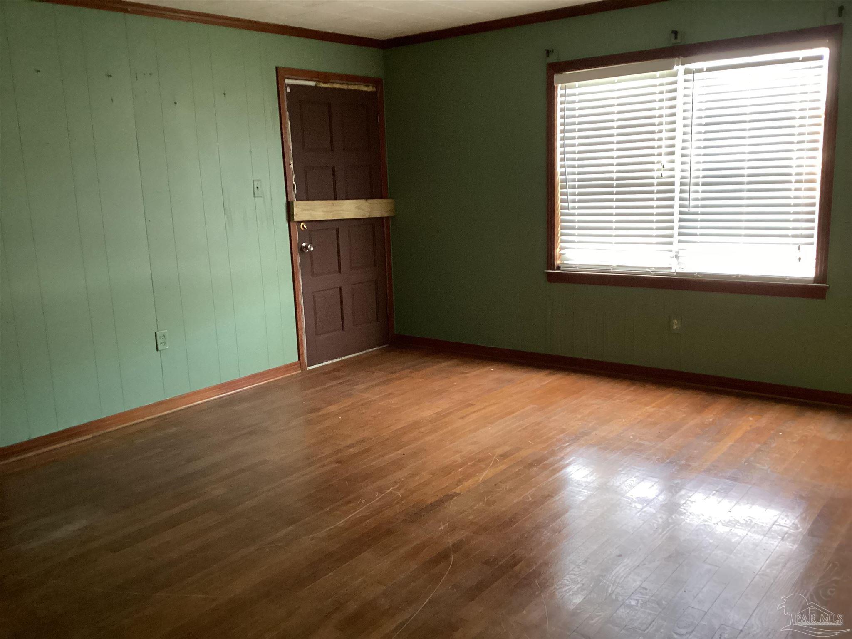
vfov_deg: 45.4
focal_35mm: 31
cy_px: 320
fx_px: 763
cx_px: 426
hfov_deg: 58.4
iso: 400
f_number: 2.4
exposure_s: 1/40
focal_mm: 3.3
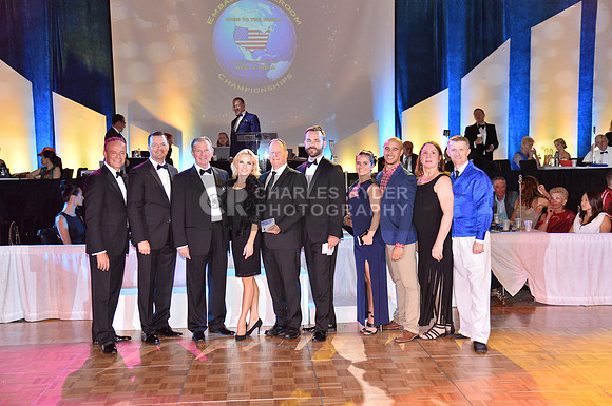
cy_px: 203
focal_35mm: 46
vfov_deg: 29.2
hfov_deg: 42.8
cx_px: 306
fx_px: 781
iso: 2000
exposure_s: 1/250
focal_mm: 46
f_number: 4
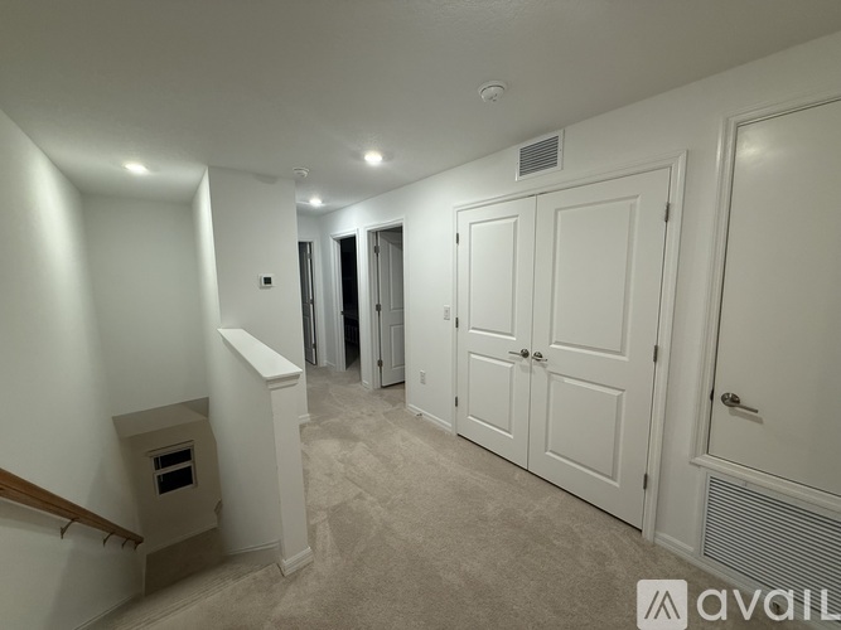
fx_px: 340
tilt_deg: -7.8
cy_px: 315
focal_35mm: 14
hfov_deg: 102.1
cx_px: 420
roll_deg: +0.0
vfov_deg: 85.7
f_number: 2.2
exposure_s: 1/120
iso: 250
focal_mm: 2.22
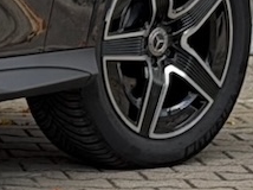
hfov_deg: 5.7
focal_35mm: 326
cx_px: -521
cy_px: -88
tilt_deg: -2.0
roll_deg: +0.5
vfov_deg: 4.5
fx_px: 2380
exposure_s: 1/181
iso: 50
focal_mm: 6.76
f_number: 1.78
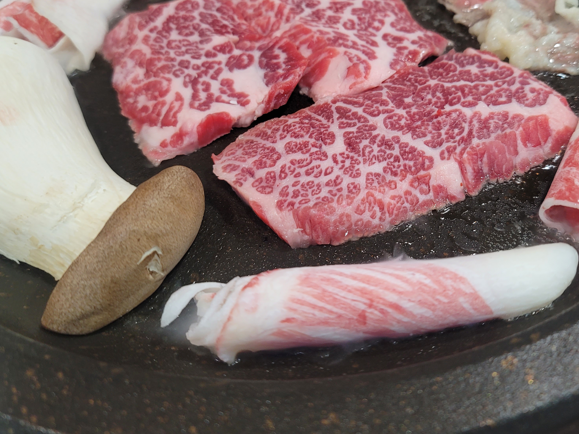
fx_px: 569
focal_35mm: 34
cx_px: 330
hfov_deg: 53.8
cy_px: 151
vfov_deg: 41.3
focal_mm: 7
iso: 250
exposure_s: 1/60
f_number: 1.8
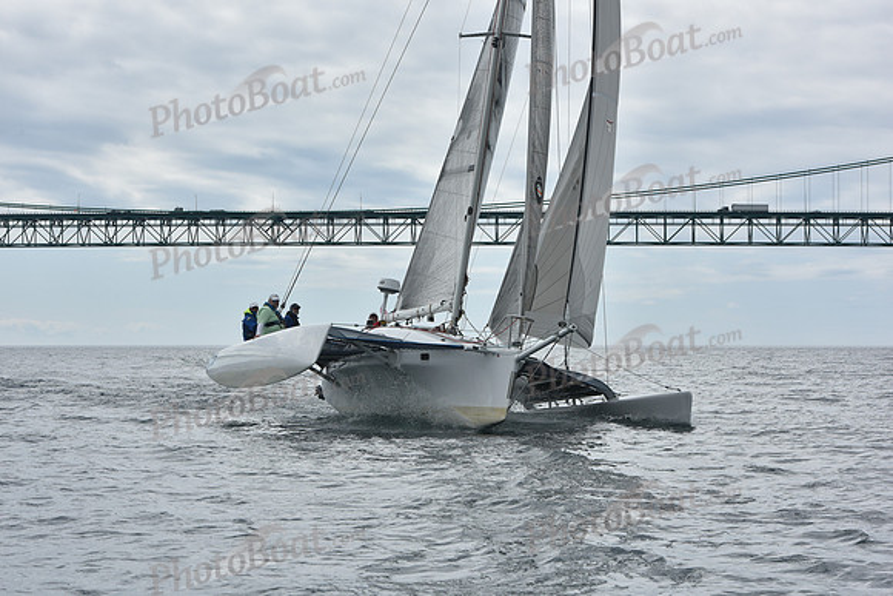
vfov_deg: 15.9
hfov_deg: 23.6
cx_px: 446
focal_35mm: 86
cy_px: 298
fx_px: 2134
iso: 250
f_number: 11
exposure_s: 1/800
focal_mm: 86
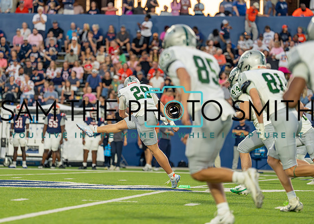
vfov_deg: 6.7
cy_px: 101
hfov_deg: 9.4
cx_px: 125
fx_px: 1911
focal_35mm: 214
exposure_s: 1/1250
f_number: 2.8
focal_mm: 153
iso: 1250
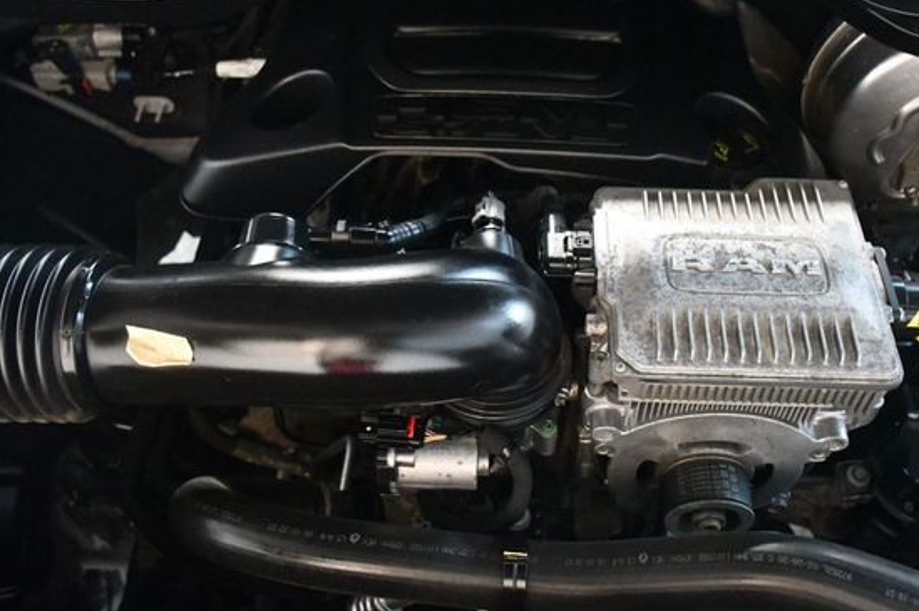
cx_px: 474
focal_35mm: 35
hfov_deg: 54.5
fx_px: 893
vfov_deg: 37.7
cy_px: 258
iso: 12800
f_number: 3.5
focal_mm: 20
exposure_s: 1/60
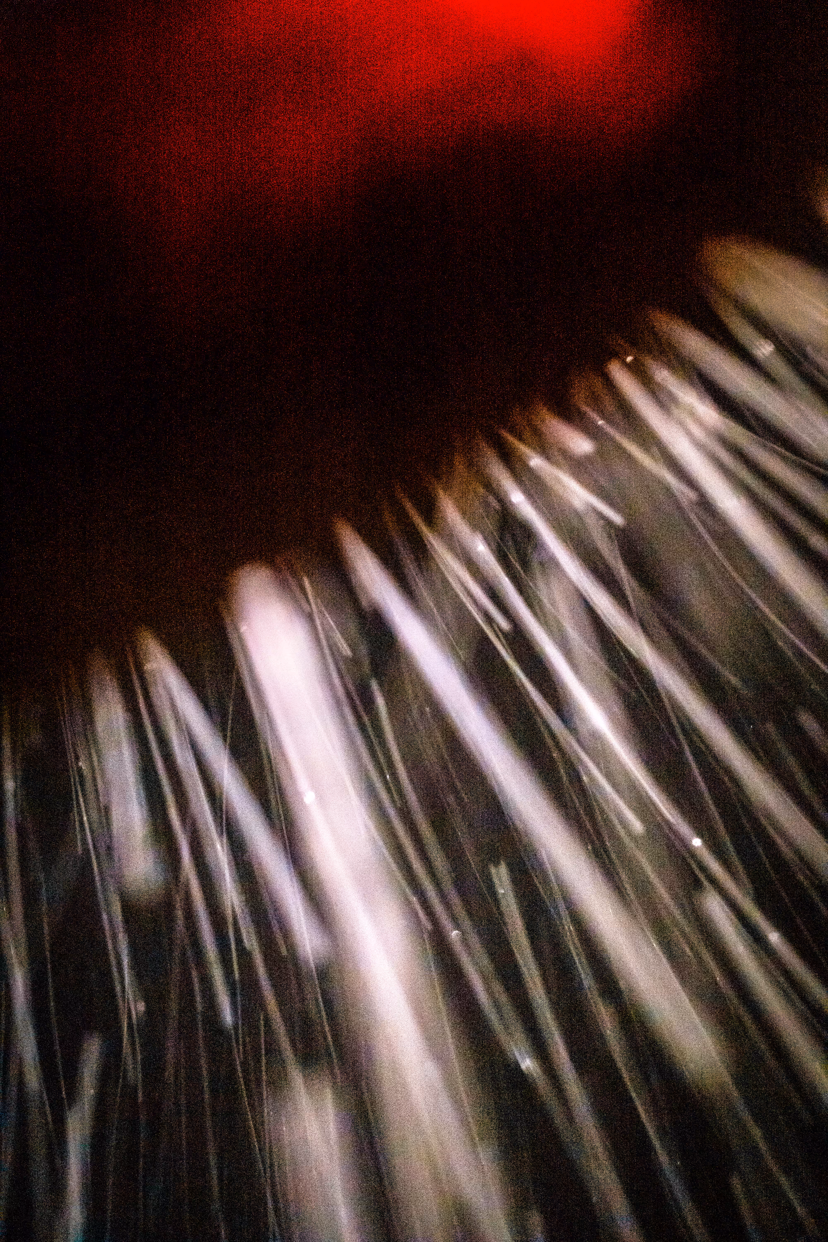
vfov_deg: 54.4
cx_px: 414
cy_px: 621
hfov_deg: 37.9
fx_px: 1207
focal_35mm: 35
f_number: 9.5
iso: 3200
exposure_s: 1/5
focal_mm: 35
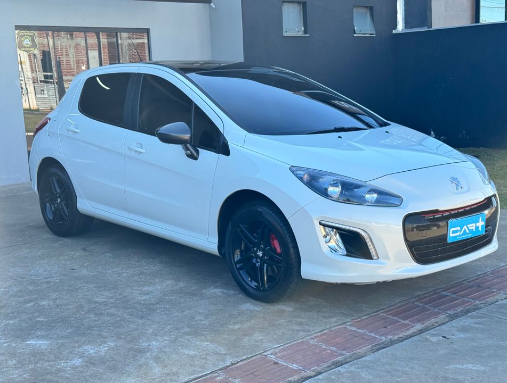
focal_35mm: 48
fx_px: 705
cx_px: 254
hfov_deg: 39.5
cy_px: 192
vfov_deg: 30.4
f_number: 1.78
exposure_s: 1/876
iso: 64
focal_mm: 6.76
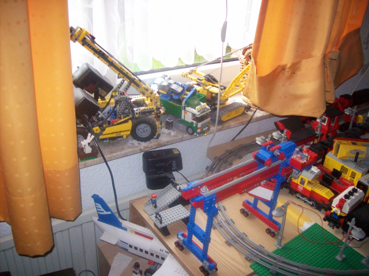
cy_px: 138
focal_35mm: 36
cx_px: 184
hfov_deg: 51.4
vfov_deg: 39.6
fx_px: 384
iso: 200
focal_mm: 6
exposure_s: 1/110
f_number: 2.7
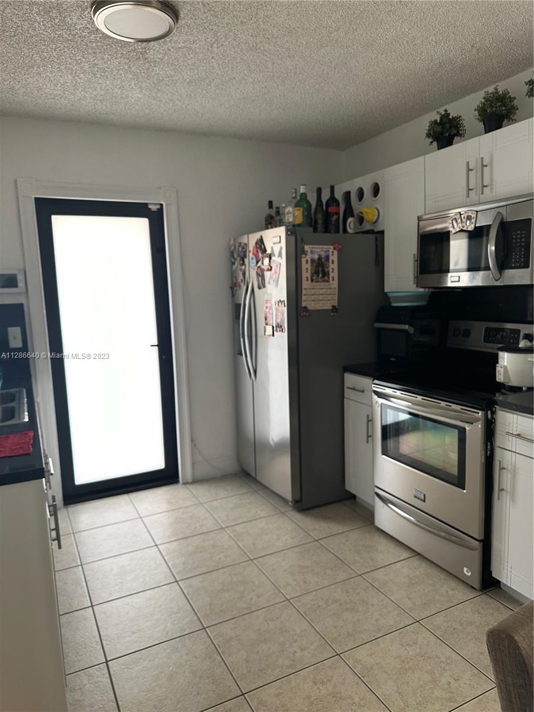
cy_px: 356
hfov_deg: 56.8
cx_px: 267
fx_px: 494
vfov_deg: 71.6
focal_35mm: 24
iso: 160
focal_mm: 6.86
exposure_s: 1/120
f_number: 1.78
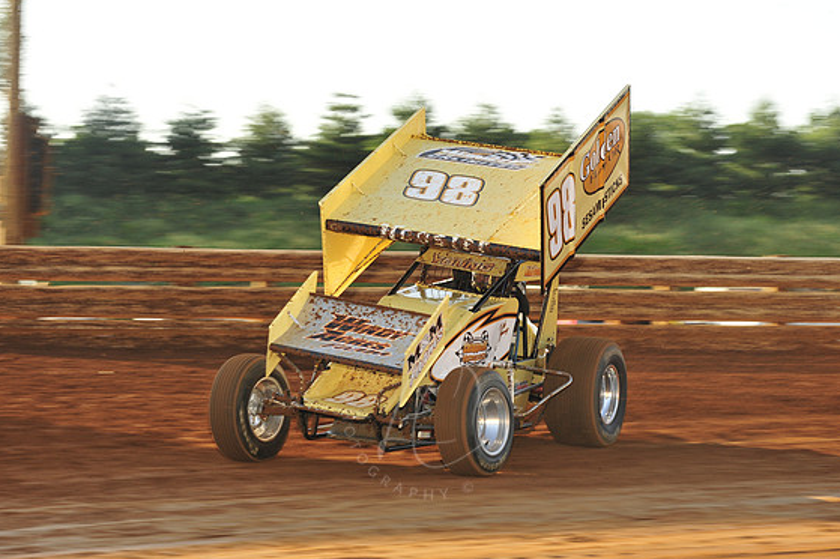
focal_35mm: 109
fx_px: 2542
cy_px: 270
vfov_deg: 12.6
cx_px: 431
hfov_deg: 18.8
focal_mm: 105
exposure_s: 1/320
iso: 500
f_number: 9
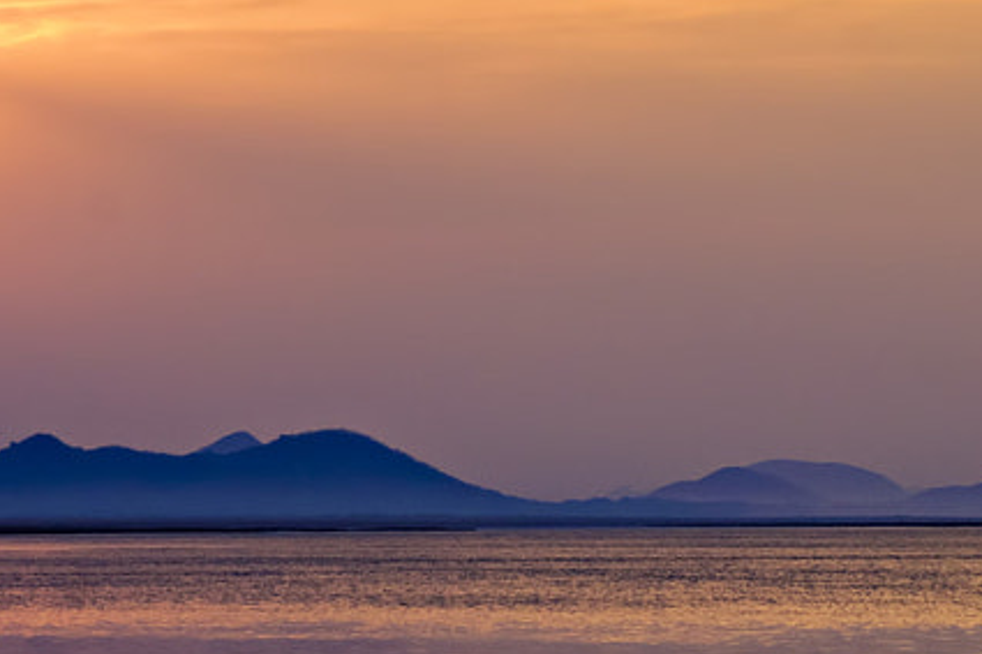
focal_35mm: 164
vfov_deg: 8.3
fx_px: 4468
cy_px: 30
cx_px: -55
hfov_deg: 12.4
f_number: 11
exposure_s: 1/50
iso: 100
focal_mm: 29
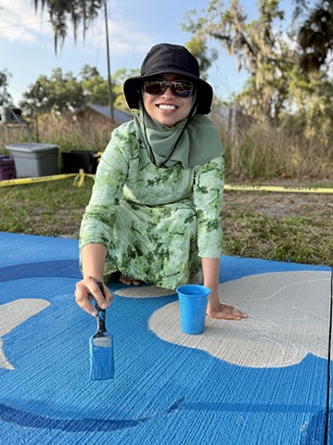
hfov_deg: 56.7
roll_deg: -0.7
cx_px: 166
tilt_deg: -11.1
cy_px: 222
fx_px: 308
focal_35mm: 24
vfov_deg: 71.7
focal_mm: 6.8
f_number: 1.8
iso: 100
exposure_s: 1/1122
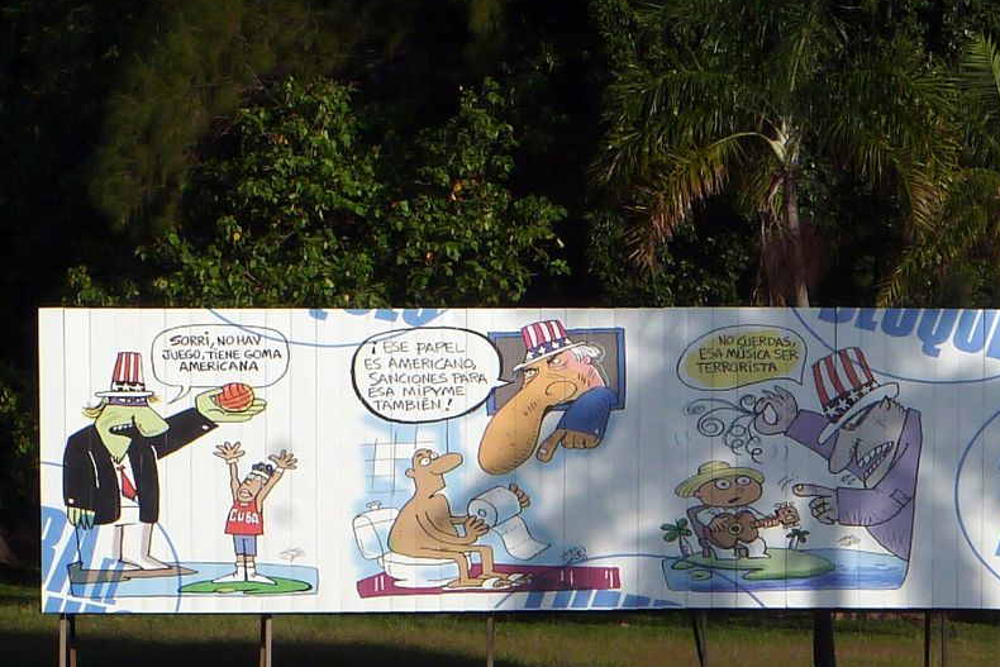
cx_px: 681
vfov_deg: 7.5
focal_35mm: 183
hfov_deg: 11.2
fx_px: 5084
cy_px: 402
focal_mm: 21.9
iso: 500
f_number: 8
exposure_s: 1/640
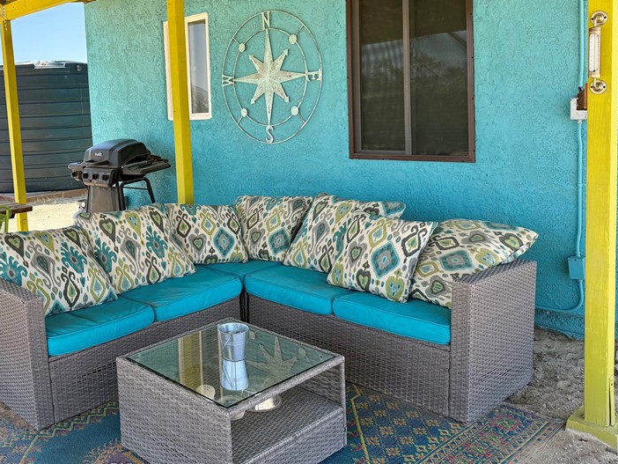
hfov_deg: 51.2
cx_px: 184
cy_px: 152
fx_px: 625
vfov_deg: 40.2
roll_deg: +3.4
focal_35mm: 35
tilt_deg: -4.7
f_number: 1.78
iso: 100
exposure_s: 1/2169
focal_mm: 6.76
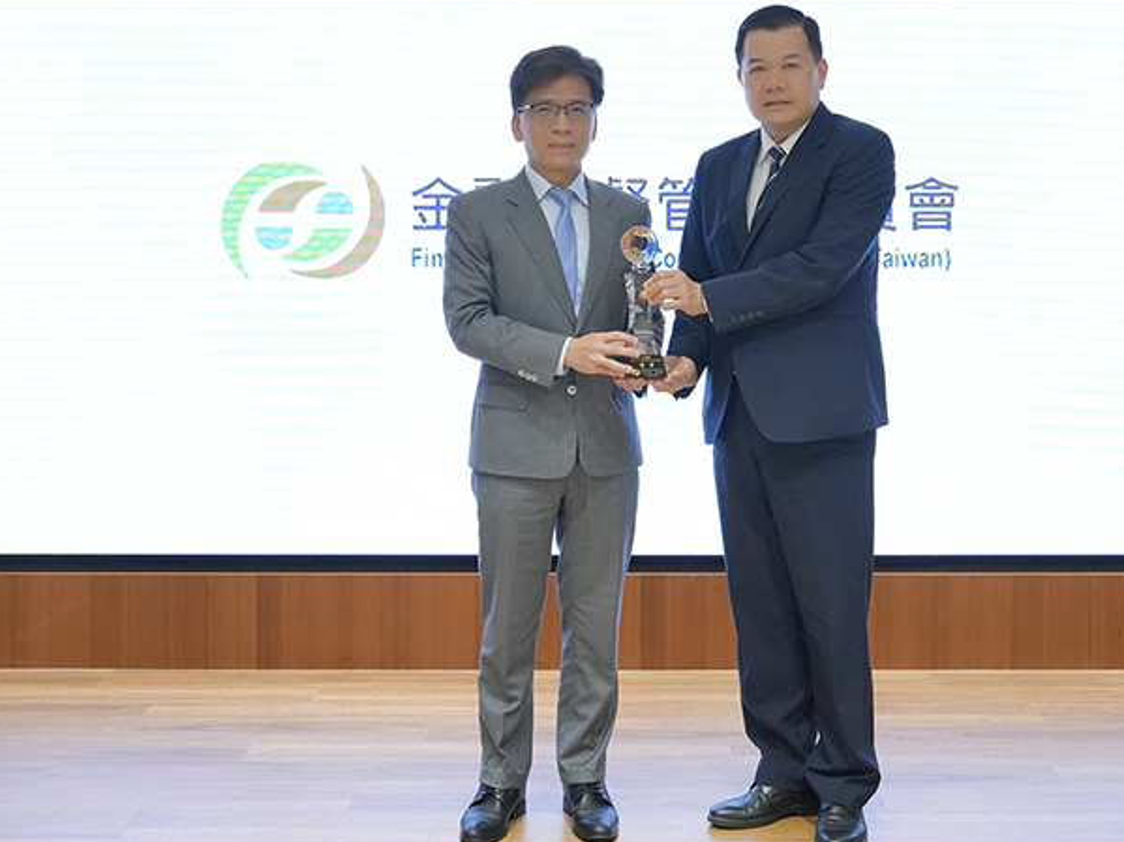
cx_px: 608
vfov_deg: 27.8
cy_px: 266
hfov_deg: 36.8
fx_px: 1688
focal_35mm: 52
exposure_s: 1/125
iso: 5000
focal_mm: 27
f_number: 6.7
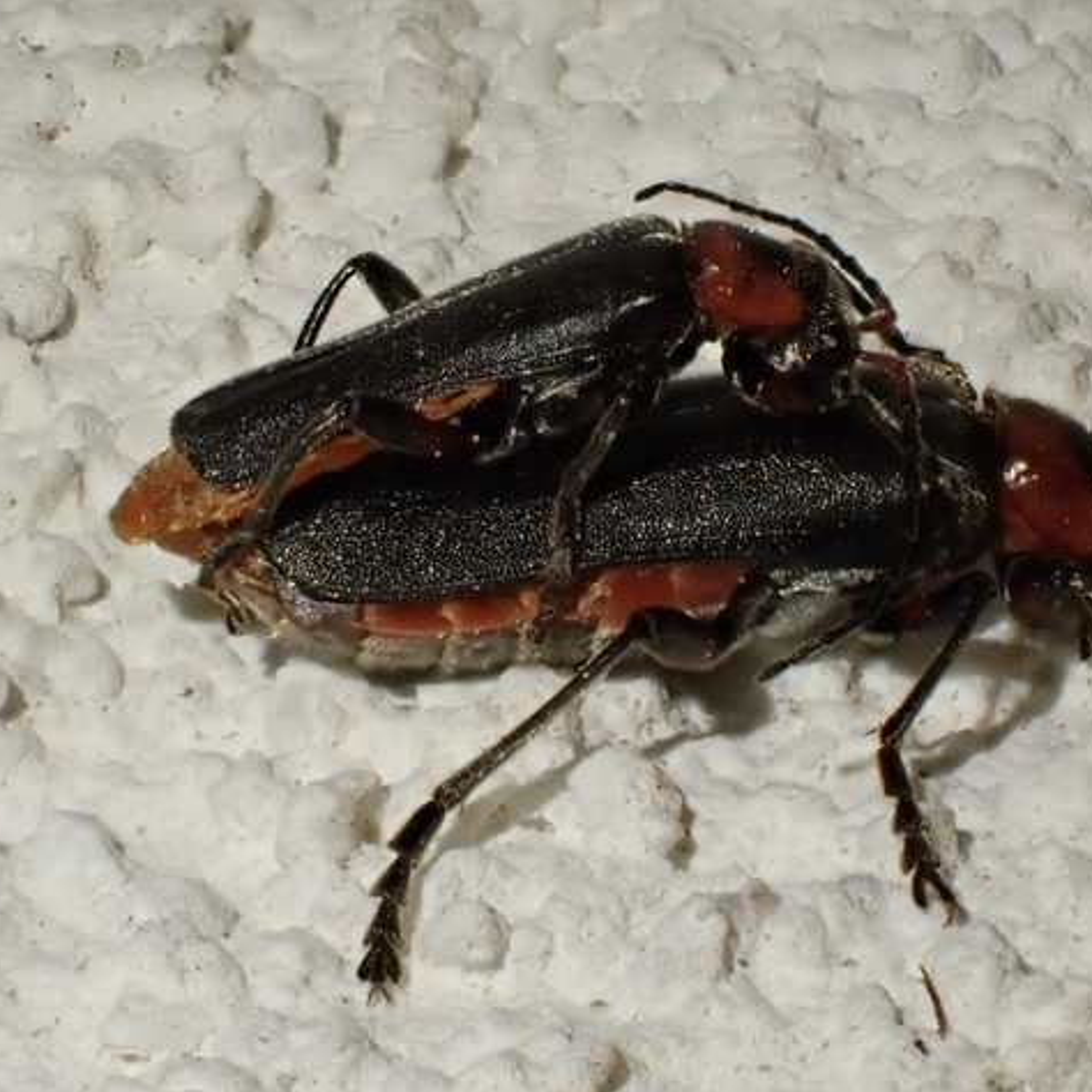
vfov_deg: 16.6
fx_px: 3747
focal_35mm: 105
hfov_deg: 16.6
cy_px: 545
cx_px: 700
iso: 500
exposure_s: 1/80
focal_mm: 15.66
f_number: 6.3
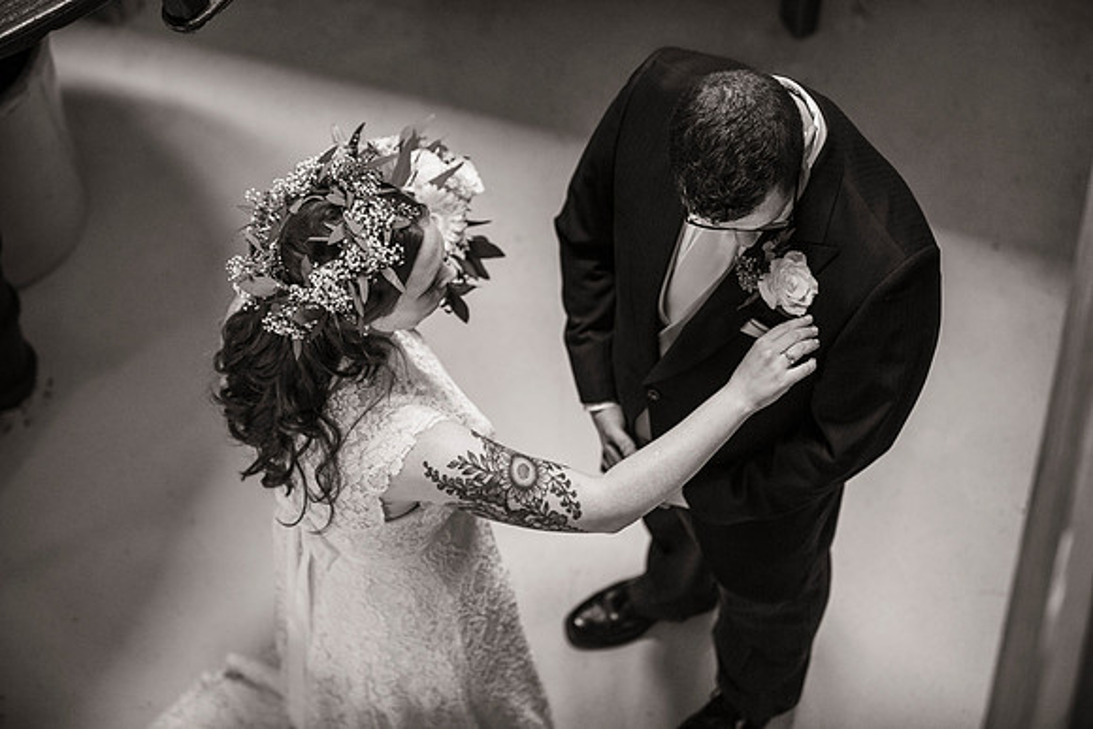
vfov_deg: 19.5
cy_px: 364
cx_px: 546
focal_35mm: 70
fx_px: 2126
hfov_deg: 28.8
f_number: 2.8
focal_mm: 70
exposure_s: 1/200
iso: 1600
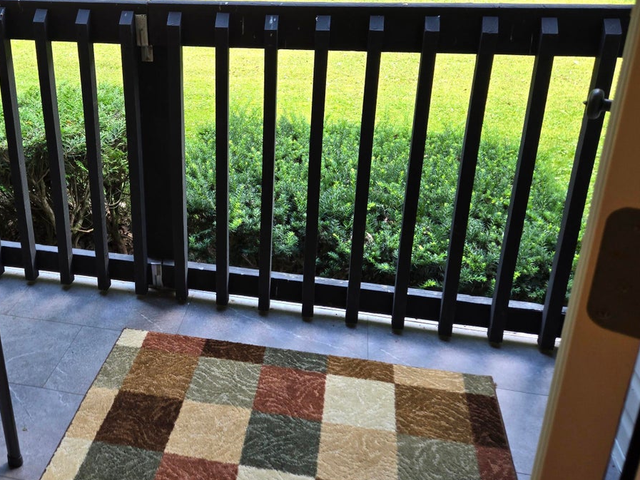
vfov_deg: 39.8
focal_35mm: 35
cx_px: 191
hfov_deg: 51.2
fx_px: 647
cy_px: 134
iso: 50
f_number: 1.8
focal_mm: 5.4
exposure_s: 1/120
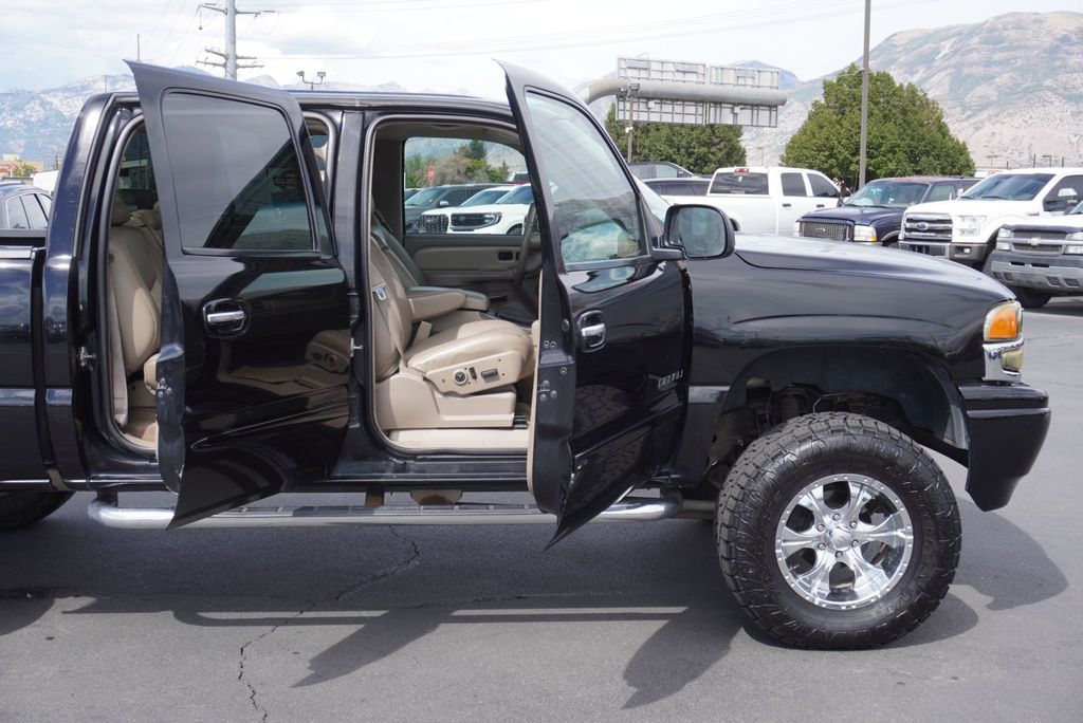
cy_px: 362
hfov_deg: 46.4
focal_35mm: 42
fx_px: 1264
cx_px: 542
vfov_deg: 31.9
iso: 100
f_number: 7.1
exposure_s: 1/160
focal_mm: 28
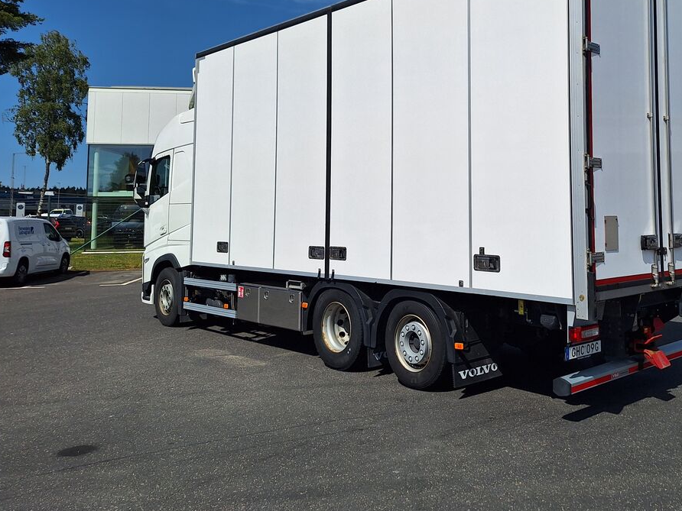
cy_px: 160
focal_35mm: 33
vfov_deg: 42.2
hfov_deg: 54.0
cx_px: 466
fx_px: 650
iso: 40
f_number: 1.8
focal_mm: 5.54
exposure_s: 1/5747
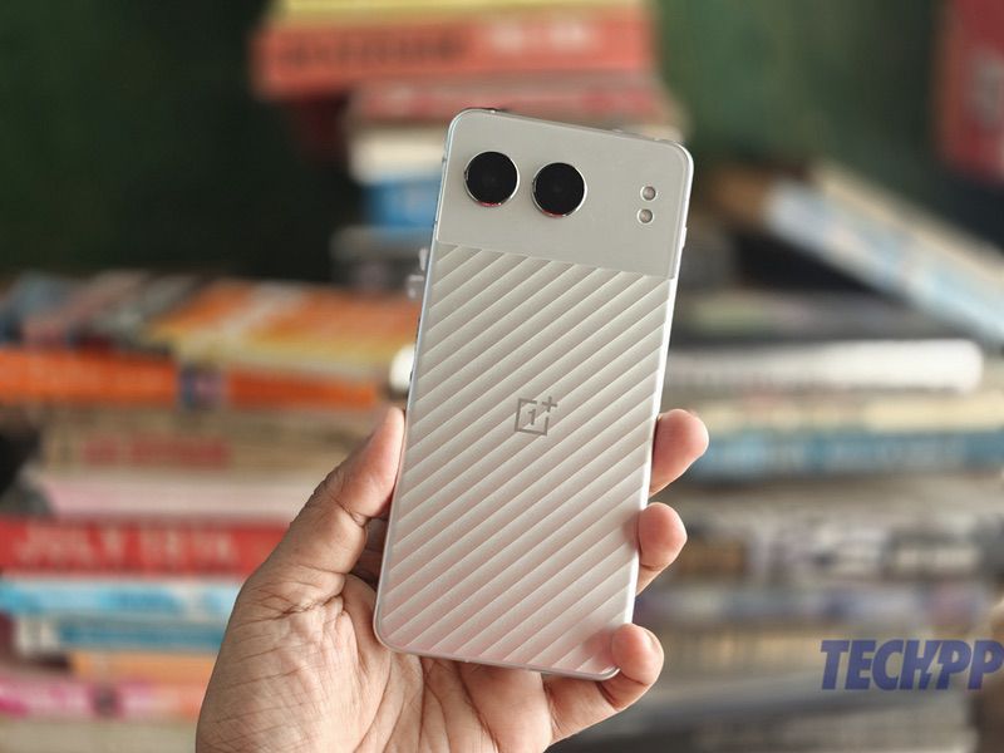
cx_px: 502
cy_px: 376
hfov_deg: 40.4
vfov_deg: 30.9
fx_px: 1363
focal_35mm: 47
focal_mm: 6.06
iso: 160
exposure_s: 1/100
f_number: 1.4
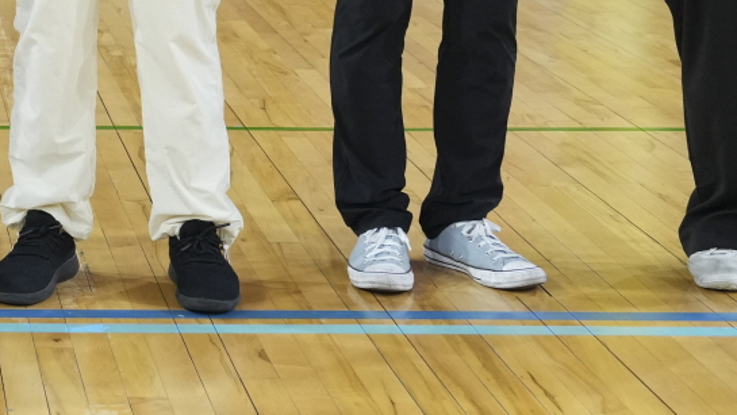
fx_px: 2365
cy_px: -333
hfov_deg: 17.0
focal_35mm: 121
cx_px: -133
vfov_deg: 9.5
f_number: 4
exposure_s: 1/160
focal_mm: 35
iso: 1250
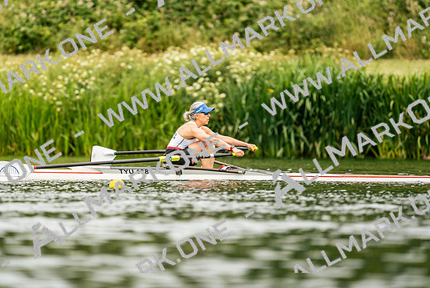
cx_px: 201
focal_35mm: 674
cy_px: 130
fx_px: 8057
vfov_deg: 2.0
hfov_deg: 3.1
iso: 640
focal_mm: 600
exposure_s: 1/2000
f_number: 6.3
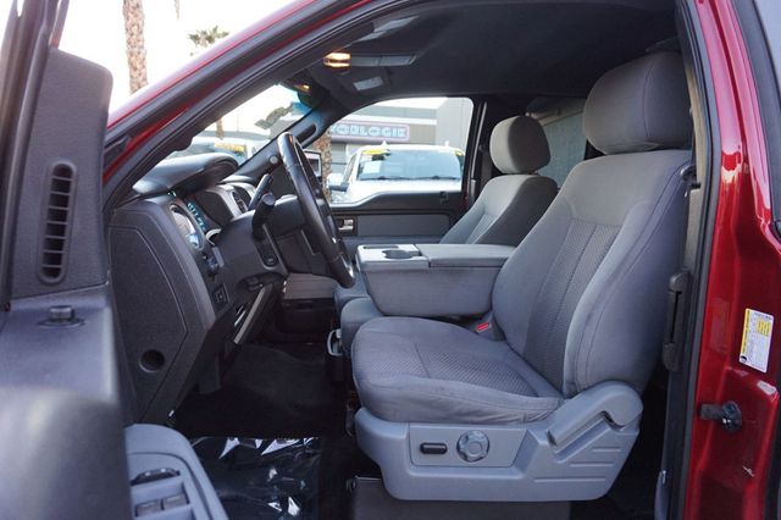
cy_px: 260
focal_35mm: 24
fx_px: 520
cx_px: 390
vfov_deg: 53.1
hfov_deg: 73.8
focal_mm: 16
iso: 1000
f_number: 4
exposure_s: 1/160
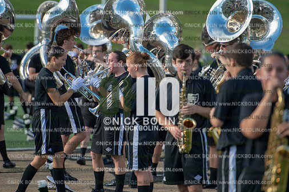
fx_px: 1821
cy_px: 104
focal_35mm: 227
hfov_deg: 9.1
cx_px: 139
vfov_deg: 6.0
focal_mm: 200
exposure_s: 1/1000
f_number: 2.8
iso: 160
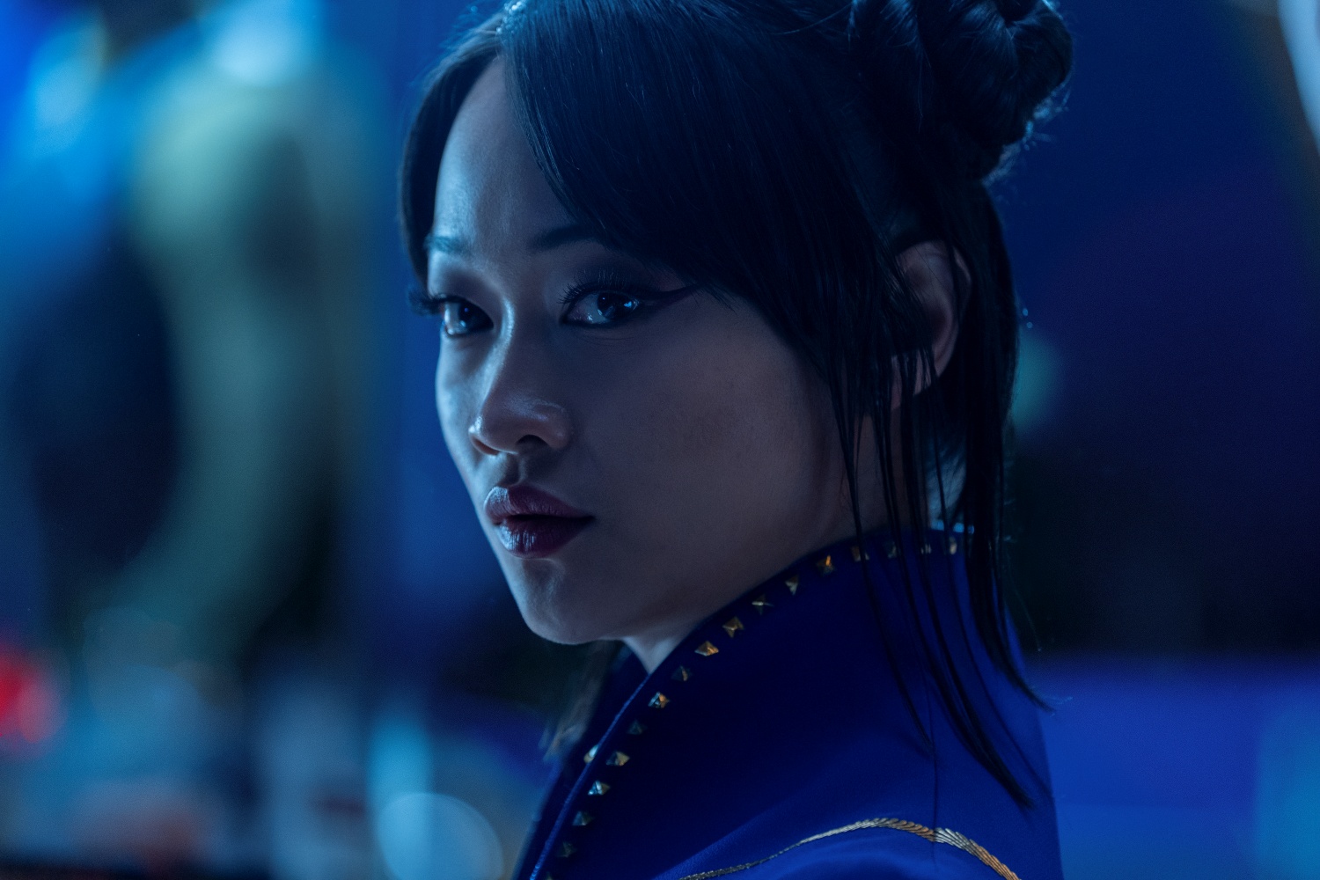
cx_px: 660
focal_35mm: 200
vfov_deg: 6.9
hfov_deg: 10.3
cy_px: 440
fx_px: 7333
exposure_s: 1/250
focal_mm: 200
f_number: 2.8
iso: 1250
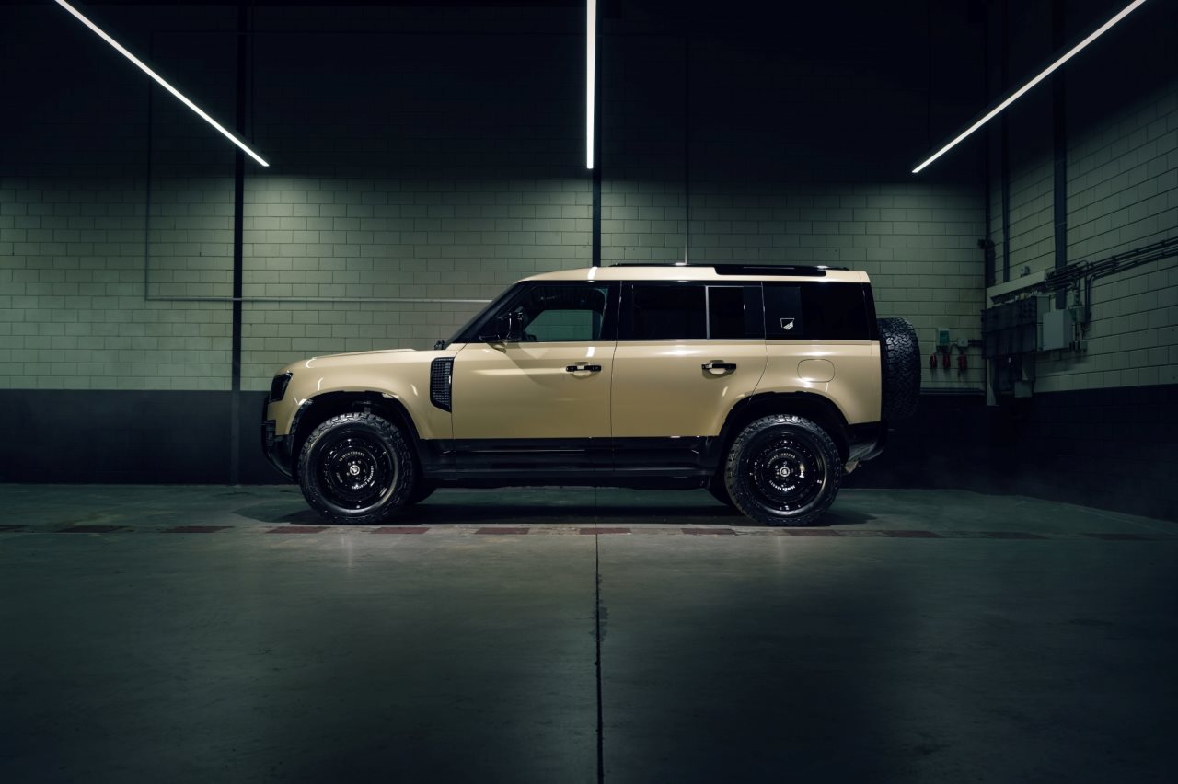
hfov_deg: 55.8
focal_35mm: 34
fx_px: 1112
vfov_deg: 38.8
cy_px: 392
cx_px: 589
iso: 31
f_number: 5
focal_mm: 34
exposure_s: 1/6
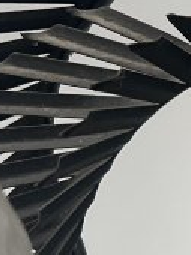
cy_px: 315
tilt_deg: -6.1
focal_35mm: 184
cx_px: 510
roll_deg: -2.3
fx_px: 1357
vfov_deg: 10.6
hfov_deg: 7.4
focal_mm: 5.7
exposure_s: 1/121
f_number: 1.5
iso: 64
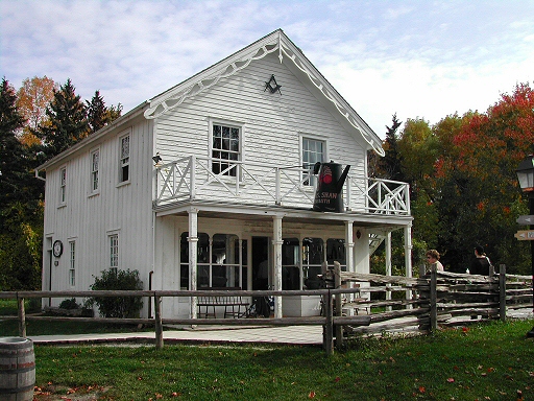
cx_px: 267
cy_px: 200
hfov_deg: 49.0
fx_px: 586
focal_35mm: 38
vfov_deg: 37.7
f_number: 7.6
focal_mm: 8
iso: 100
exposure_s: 1/252
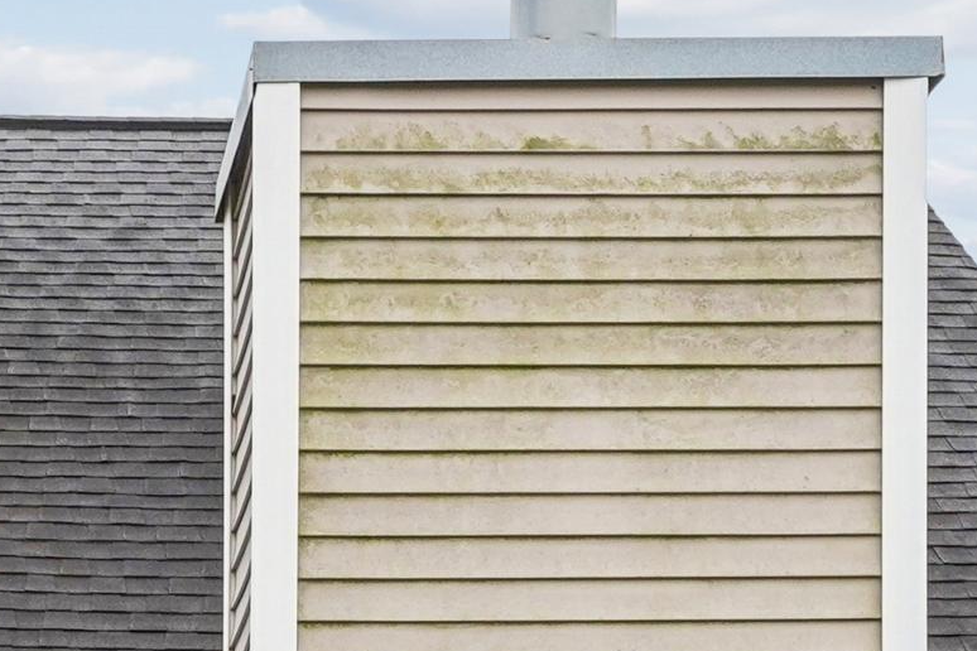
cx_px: -56
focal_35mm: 139
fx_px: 3772
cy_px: 1053
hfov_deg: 14.5
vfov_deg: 9.5
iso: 800
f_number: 11
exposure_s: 1/320
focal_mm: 28
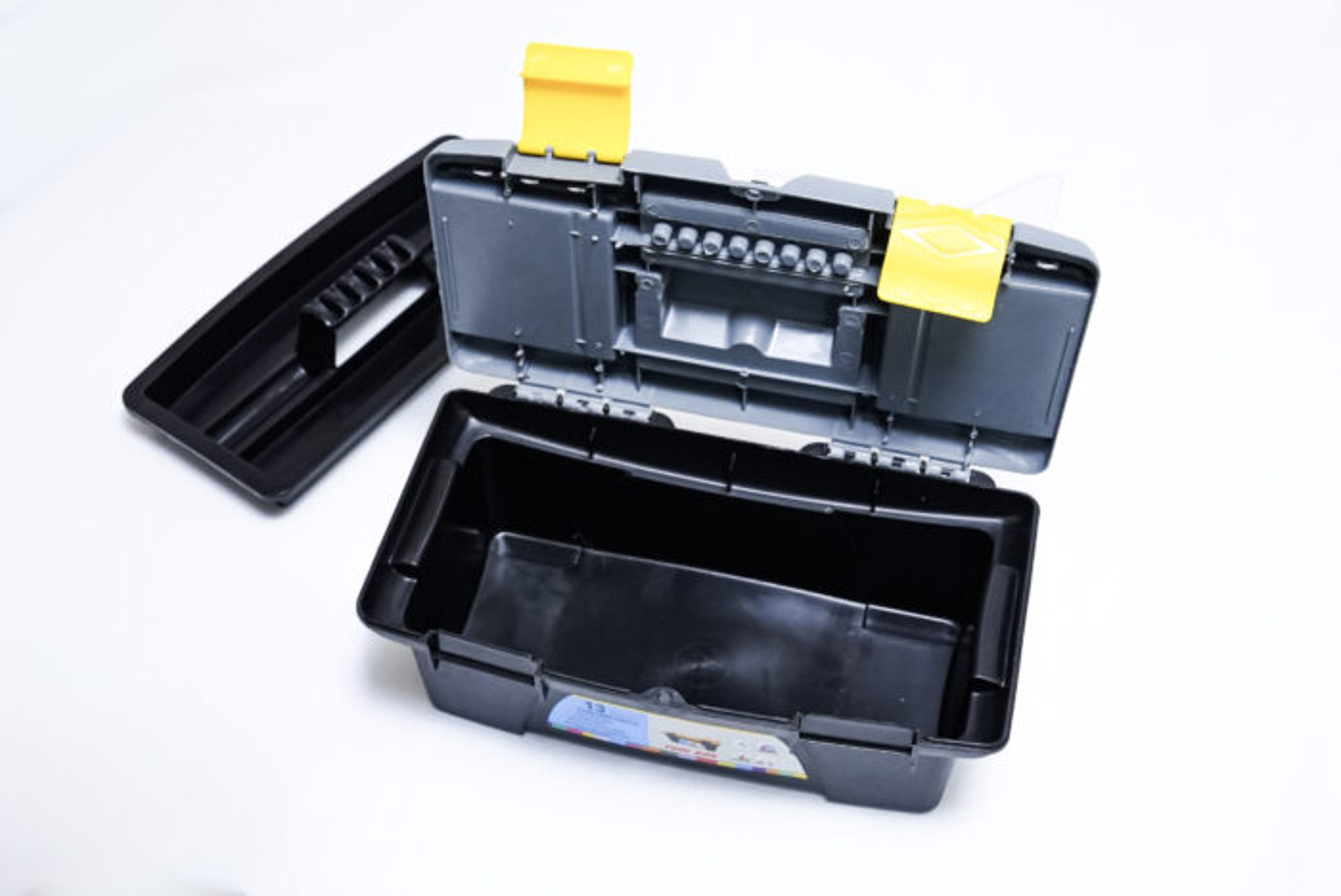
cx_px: 670
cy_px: 448
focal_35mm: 48
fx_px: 1789
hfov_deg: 41.1
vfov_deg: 28.1
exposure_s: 1/250
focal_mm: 48
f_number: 8
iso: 3200
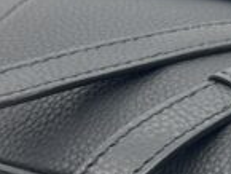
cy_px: 185
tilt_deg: -20.6
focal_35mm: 183
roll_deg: -0.4
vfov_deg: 8.1
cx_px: 355
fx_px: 1222
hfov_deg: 10.4
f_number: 1.5
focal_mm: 5.7
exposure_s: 1/100
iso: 32
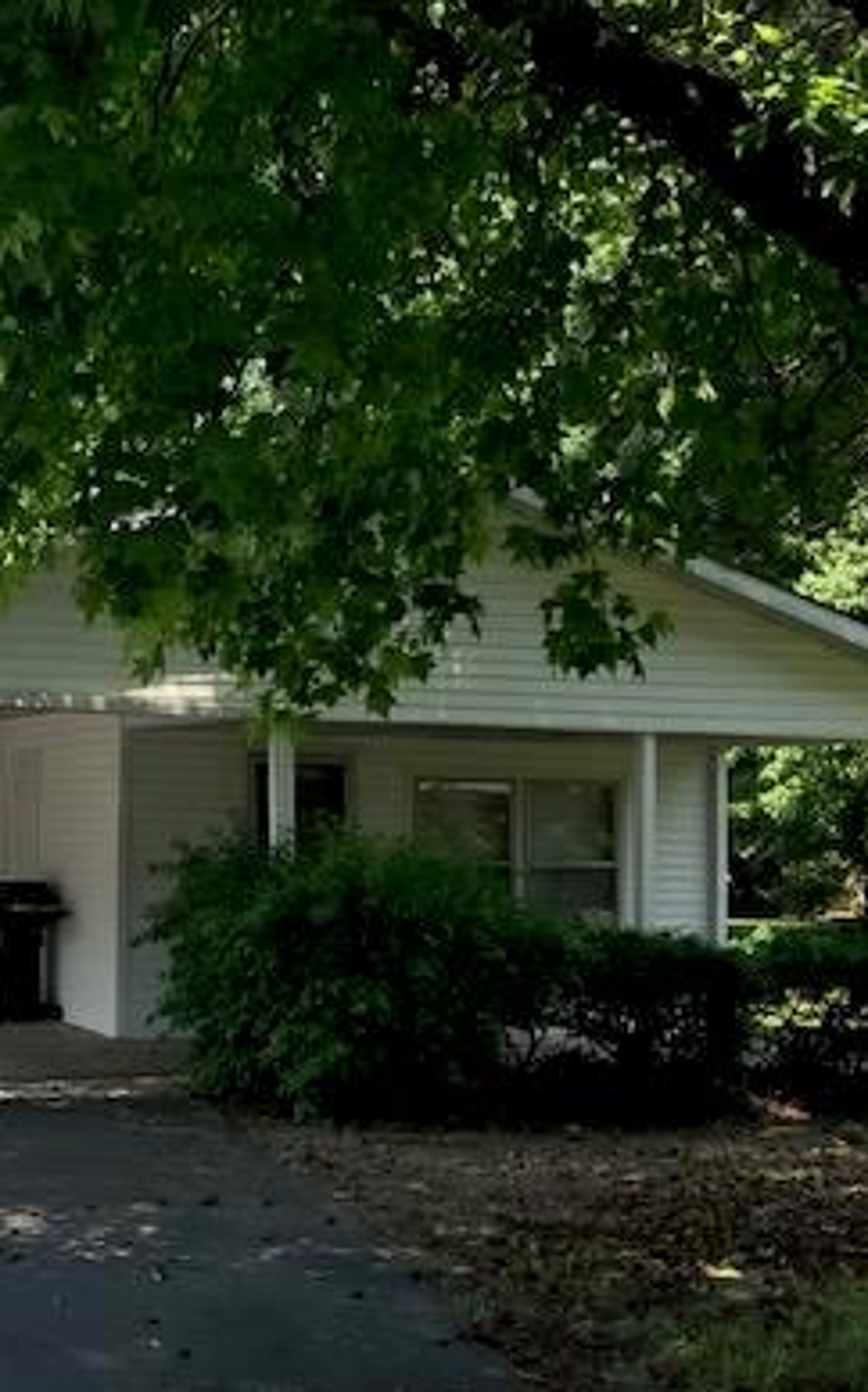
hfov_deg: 25.3
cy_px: 746
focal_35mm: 49
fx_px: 1857
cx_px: 47
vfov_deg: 41.1
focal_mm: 3.99
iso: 20
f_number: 1.8
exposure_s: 1/567
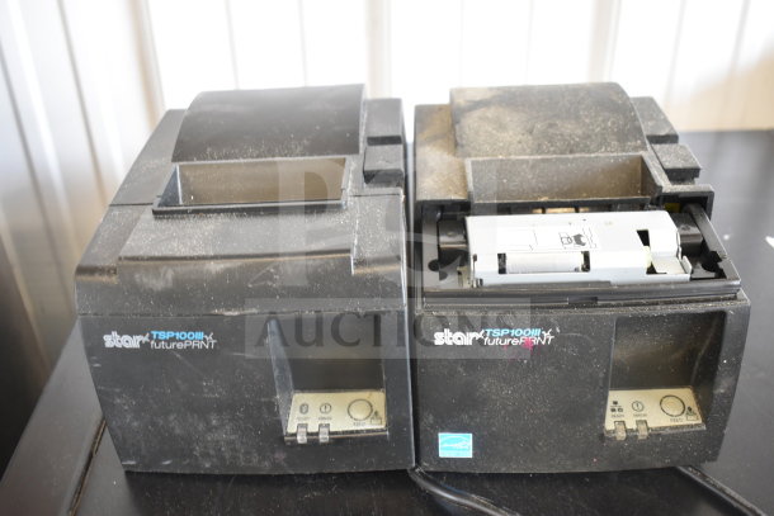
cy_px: 258
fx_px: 742
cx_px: 387
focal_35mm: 34
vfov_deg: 38.4
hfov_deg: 55.1
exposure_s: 1/40
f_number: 3.8
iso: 800
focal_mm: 23
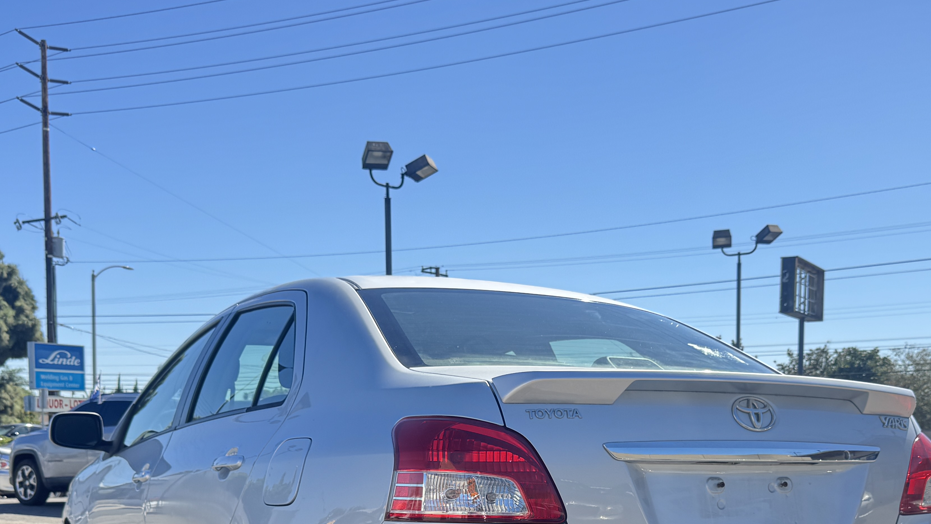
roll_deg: -0.9
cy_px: 504
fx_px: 1111
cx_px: 536
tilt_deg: -4.1
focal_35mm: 45
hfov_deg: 45.3
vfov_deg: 25.4
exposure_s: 1/1366
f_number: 1.78
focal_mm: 6.76
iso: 80
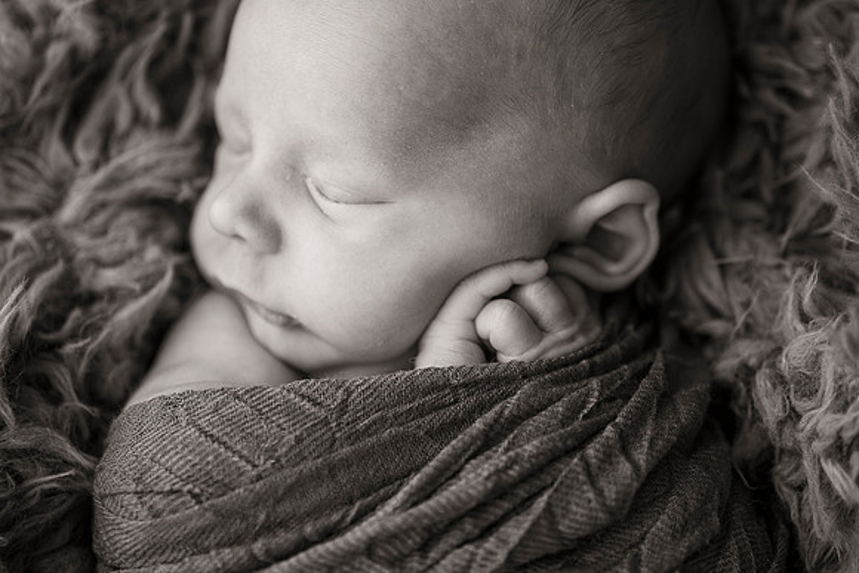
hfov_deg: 22.6
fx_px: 2148
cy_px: 286
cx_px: 430
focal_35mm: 90
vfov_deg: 15.2
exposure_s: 1/200
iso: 1000
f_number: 3.5
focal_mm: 90
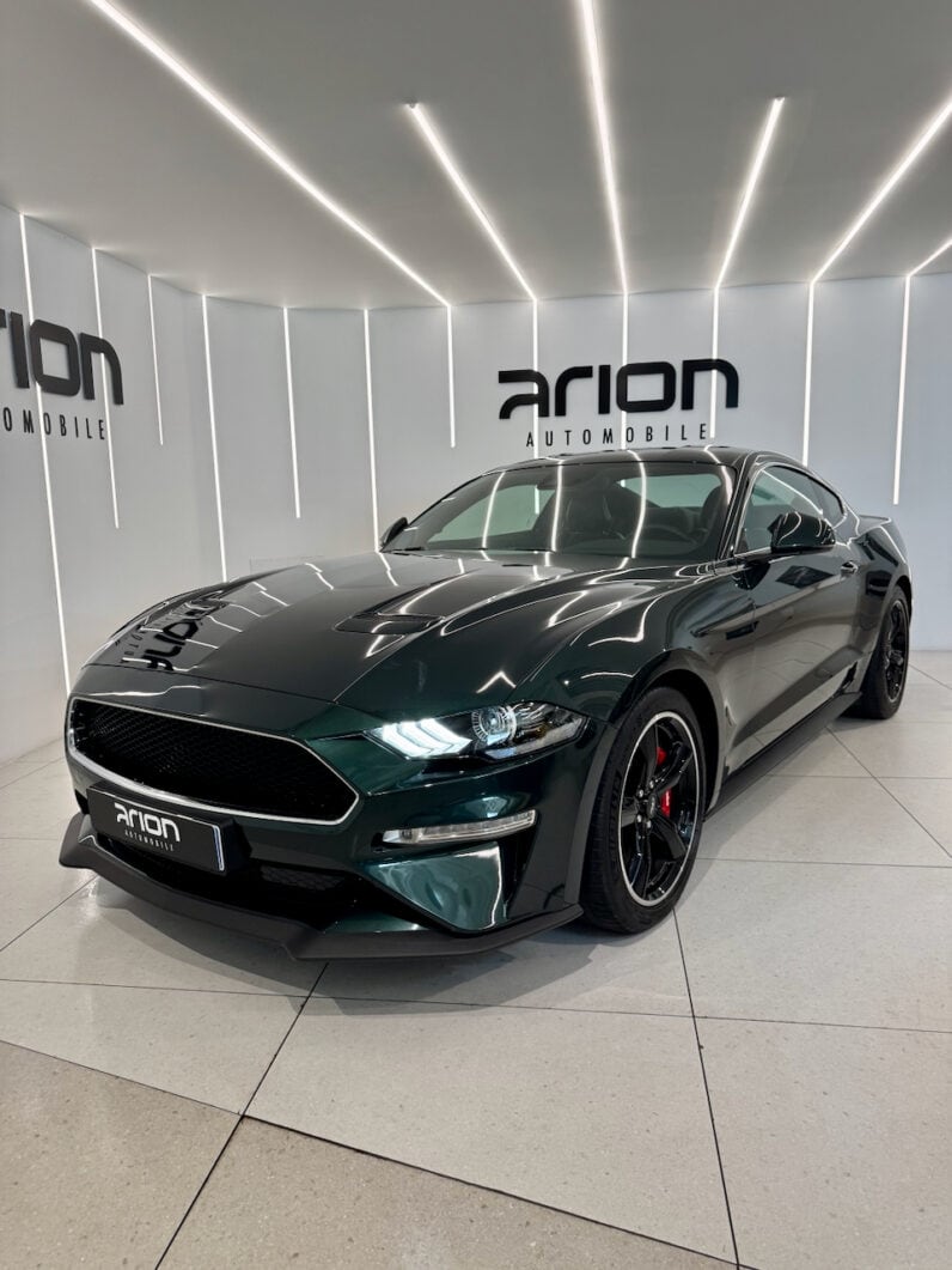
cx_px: 476
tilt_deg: -8.6
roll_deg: +0.7
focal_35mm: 24
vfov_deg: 71.6
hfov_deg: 56.8
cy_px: 635
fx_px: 880
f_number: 1.78
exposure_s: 1/100
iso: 100
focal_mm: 6.76
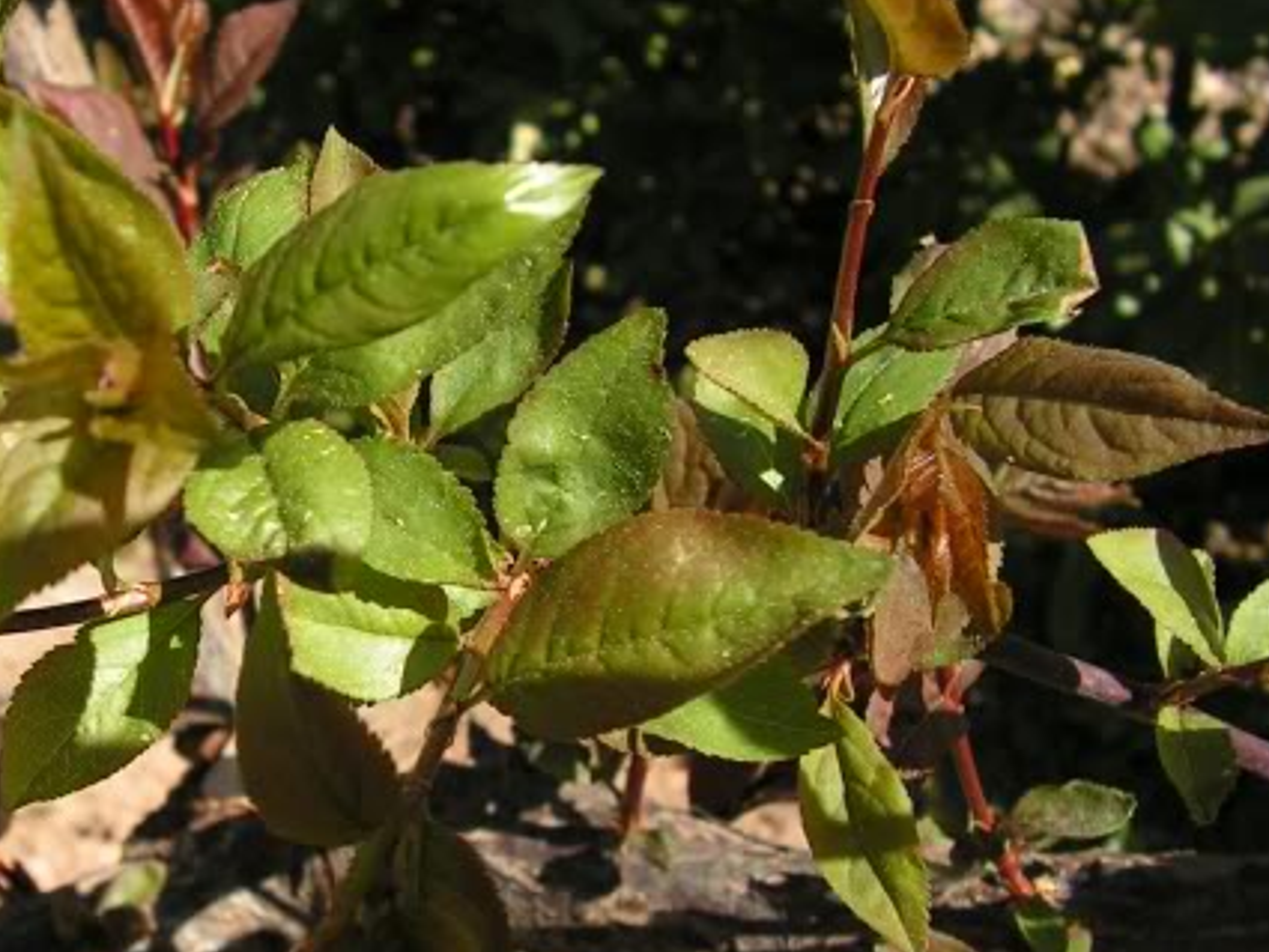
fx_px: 2164
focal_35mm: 59
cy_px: 573
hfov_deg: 32.0
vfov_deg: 24.8
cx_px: 302
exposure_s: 1/320
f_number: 4.8
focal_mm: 6
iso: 64
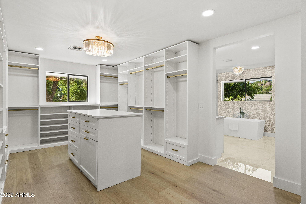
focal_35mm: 18
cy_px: 102
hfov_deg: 90.0
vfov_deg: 67.5
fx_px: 153
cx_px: 153
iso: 2000
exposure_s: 1/50
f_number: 8
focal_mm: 18
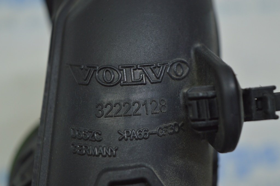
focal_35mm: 82
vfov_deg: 16.5
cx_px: 140
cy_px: 93
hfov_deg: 24.6
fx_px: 641
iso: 400
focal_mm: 55
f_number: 5.6
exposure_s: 1/40
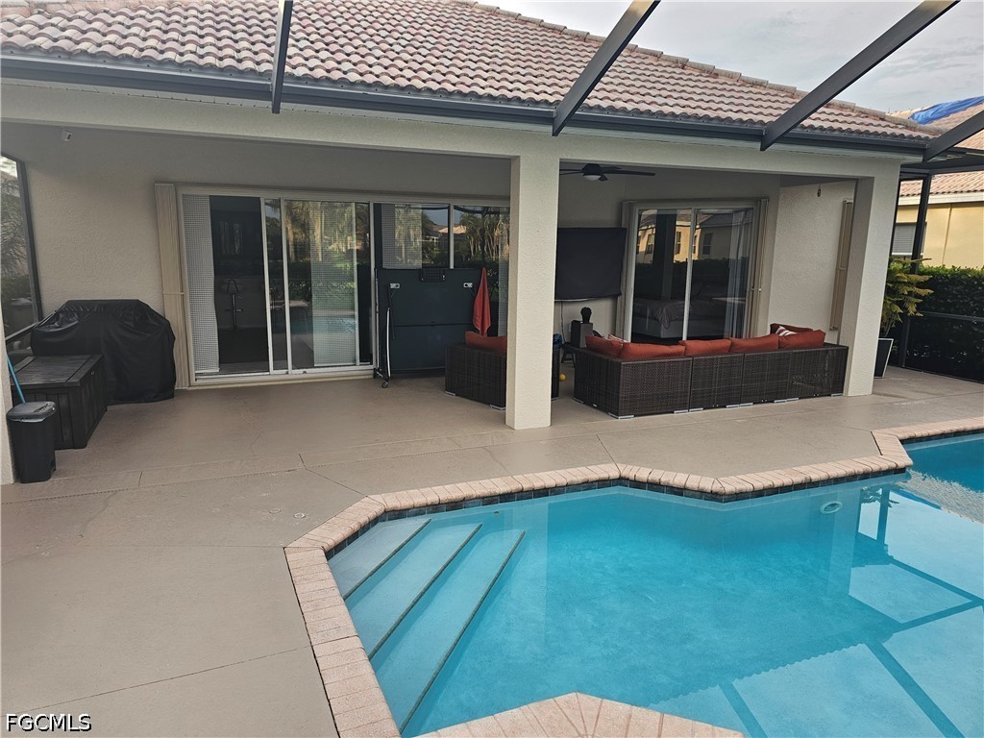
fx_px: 654
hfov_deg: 73.9
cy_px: 369
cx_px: 492
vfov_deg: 58.9
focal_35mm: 23
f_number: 1.7
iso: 32
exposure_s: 1/180
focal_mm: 6.3
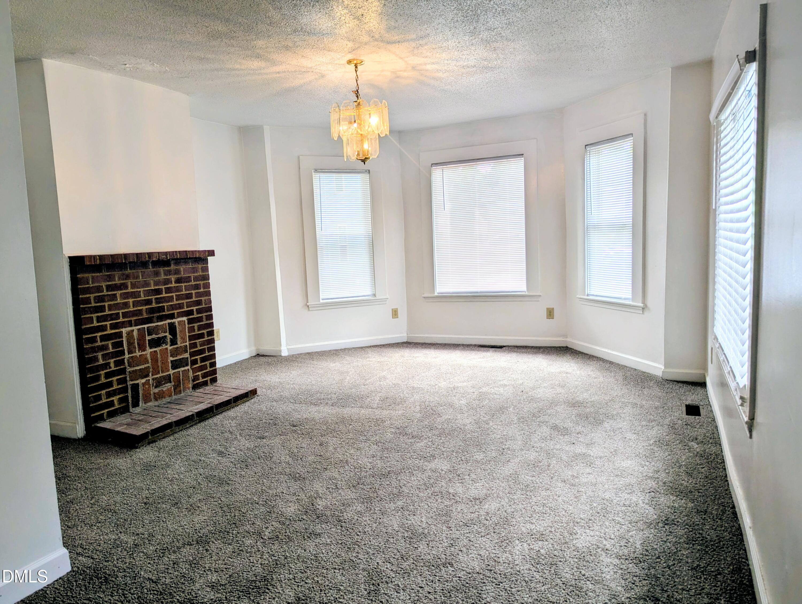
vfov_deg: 56.9
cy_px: 302
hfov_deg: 71.5
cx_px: 401
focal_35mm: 24
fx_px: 557
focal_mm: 6.81
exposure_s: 1/170
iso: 49
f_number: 1.85
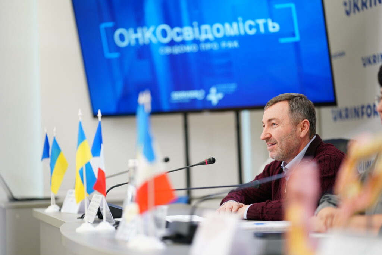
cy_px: 128
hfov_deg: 23.9
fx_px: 902
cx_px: 191
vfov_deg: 16.1
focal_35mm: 85
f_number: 1.4
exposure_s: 1/500
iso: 250
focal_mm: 85
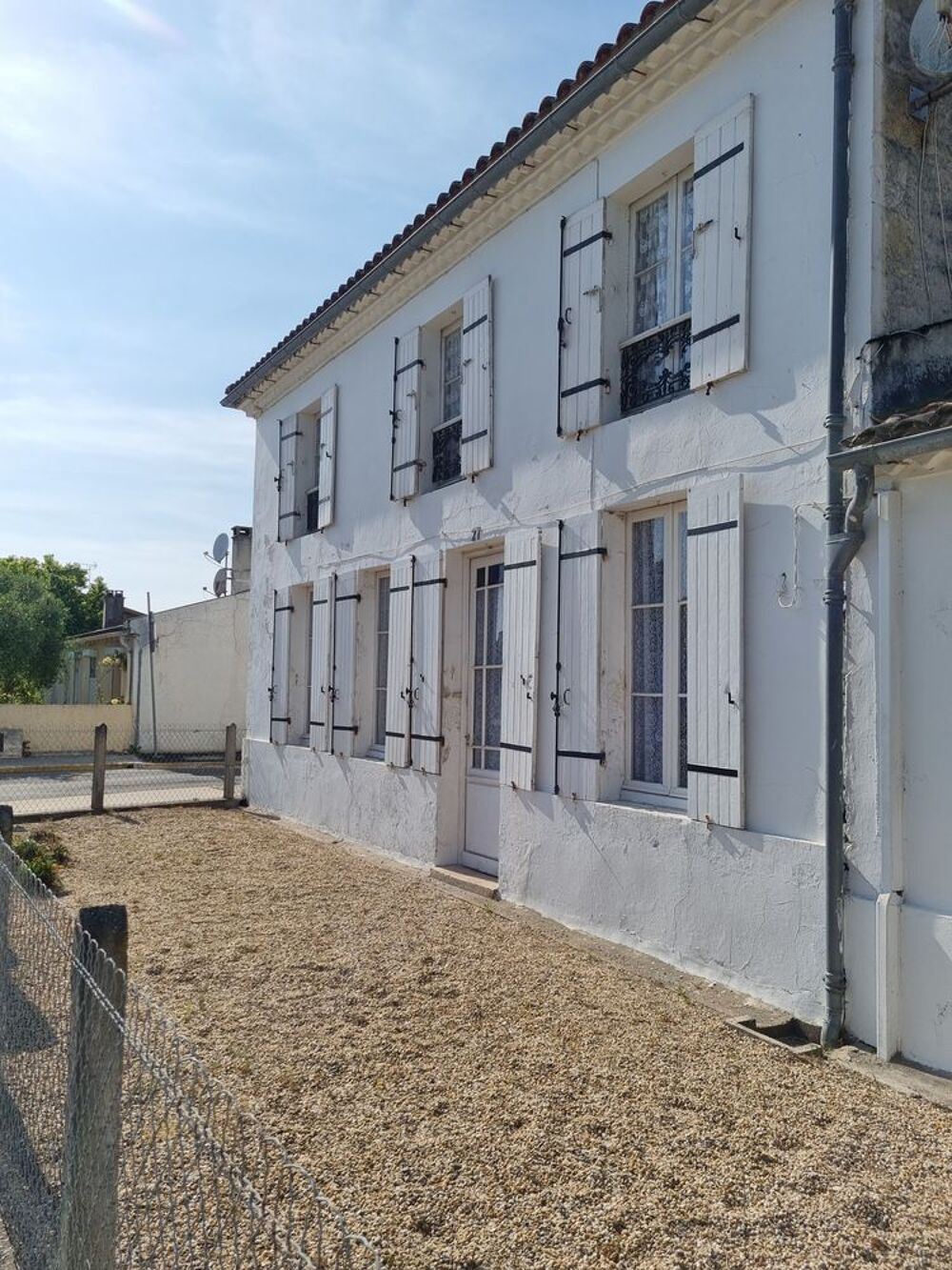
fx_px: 953
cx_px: 476
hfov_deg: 53.1
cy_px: 635
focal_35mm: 26
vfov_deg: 67.3
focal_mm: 5.4
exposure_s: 1/6289
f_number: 1.8
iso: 50
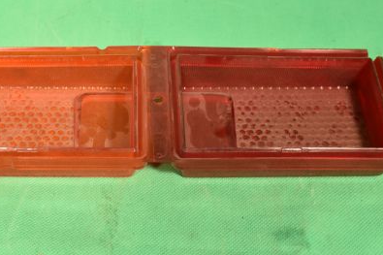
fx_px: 776
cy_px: 100
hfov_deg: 27.7
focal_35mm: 73
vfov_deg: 18.6
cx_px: 155
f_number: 11
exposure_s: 1/50
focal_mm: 32
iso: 720
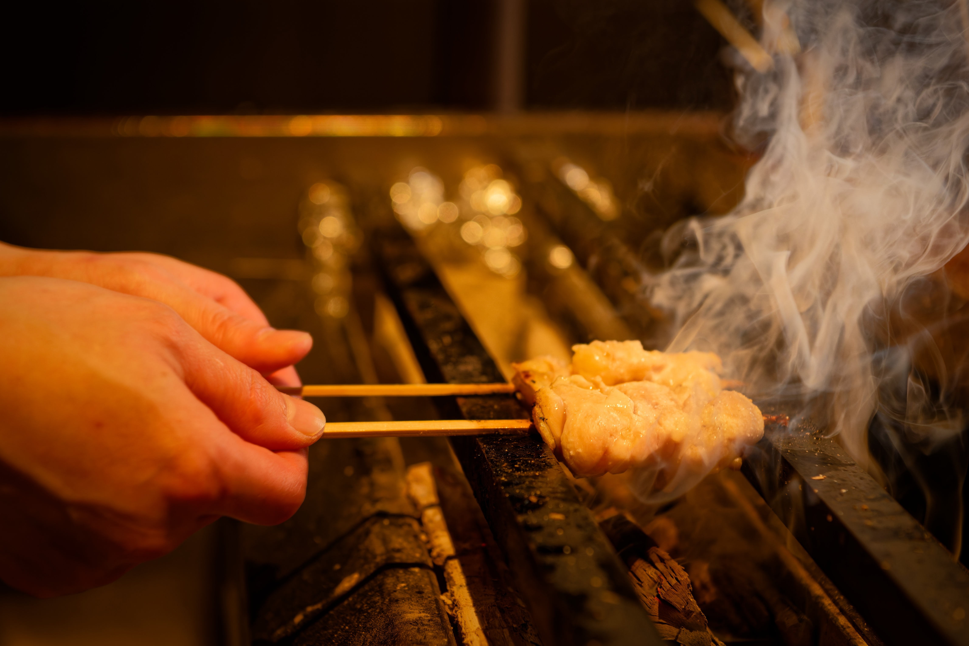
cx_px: 484
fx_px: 1884
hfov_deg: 28.8
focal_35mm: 70
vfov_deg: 19.5
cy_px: 323
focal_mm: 70
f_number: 5.6
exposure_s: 1/125
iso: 1250
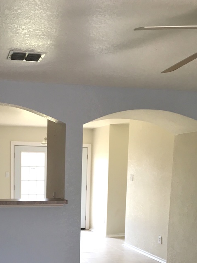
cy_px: 214
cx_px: 46
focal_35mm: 49
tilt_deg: -7.6
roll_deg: -1.7
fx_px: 372
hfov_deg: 29.1
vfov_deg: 37.4
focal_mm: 4.15
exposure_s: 1/40
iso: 25
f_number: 2.2
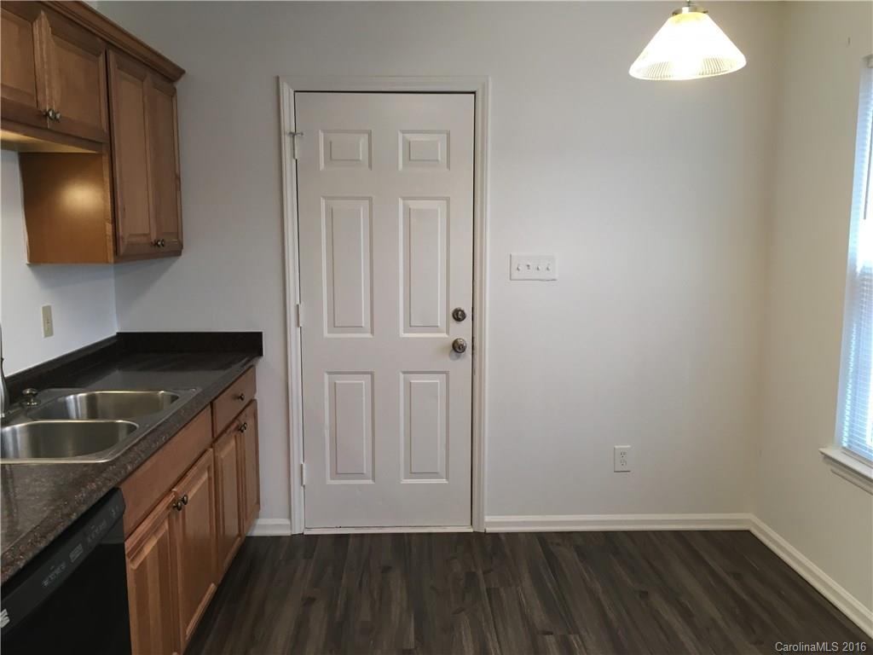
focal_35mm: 29
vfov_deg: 48.2
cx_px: 436
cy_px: 328
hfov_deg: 61.7
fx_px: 731
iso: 64
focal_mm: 4.15
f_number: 2.2
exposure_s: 1/30
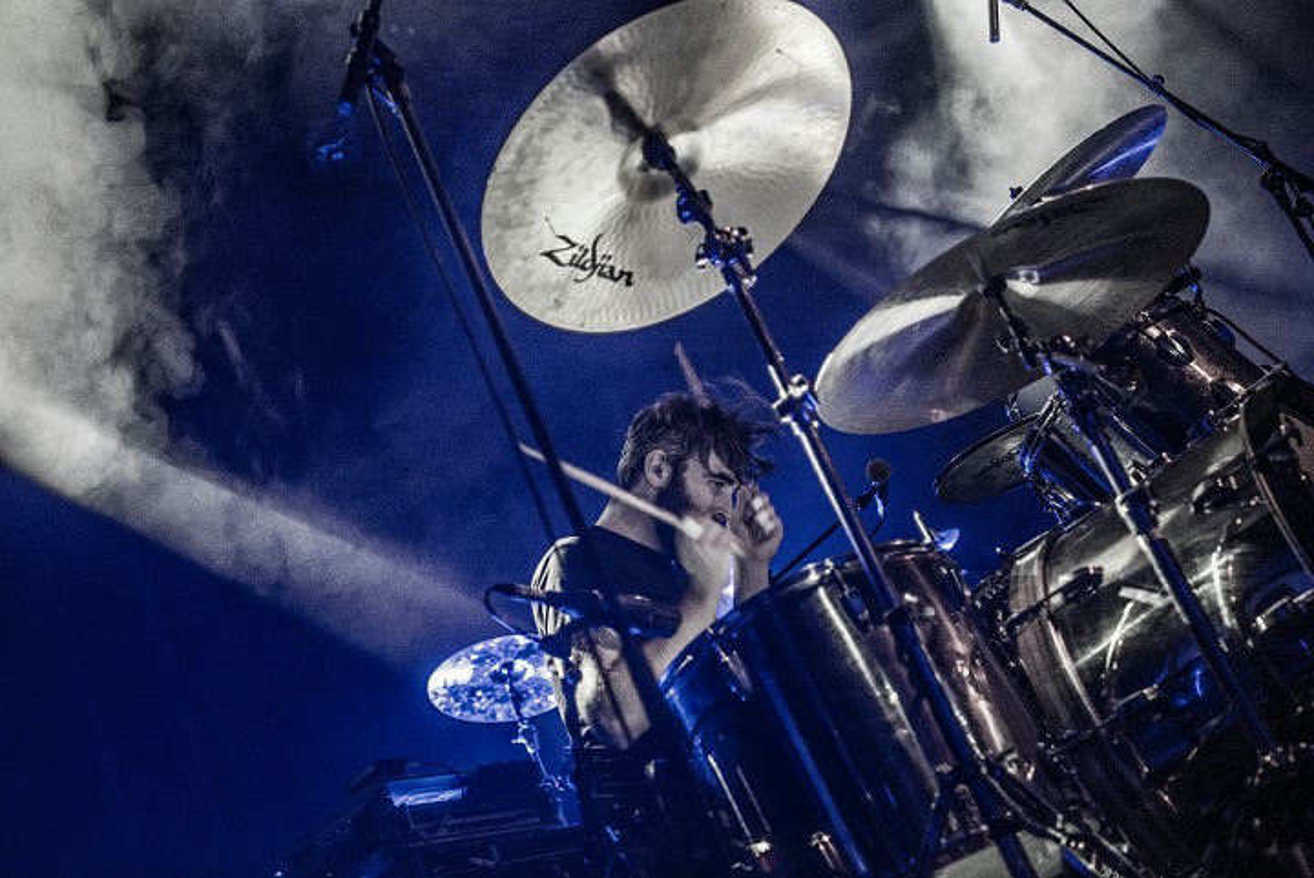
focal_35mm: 55
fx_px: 2009
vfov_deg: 24.7
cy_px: 439
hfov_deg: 36.2
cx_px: 657
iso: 4000
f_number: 2.8
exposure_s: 1/100
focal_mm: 55
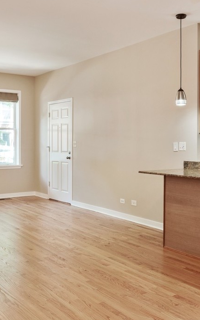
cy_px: 139
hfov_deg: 29.8
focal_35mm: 43
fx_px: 375
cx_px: 114
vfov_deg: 46.1
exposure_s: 1/2.5
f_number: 9
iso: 200
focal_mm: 18
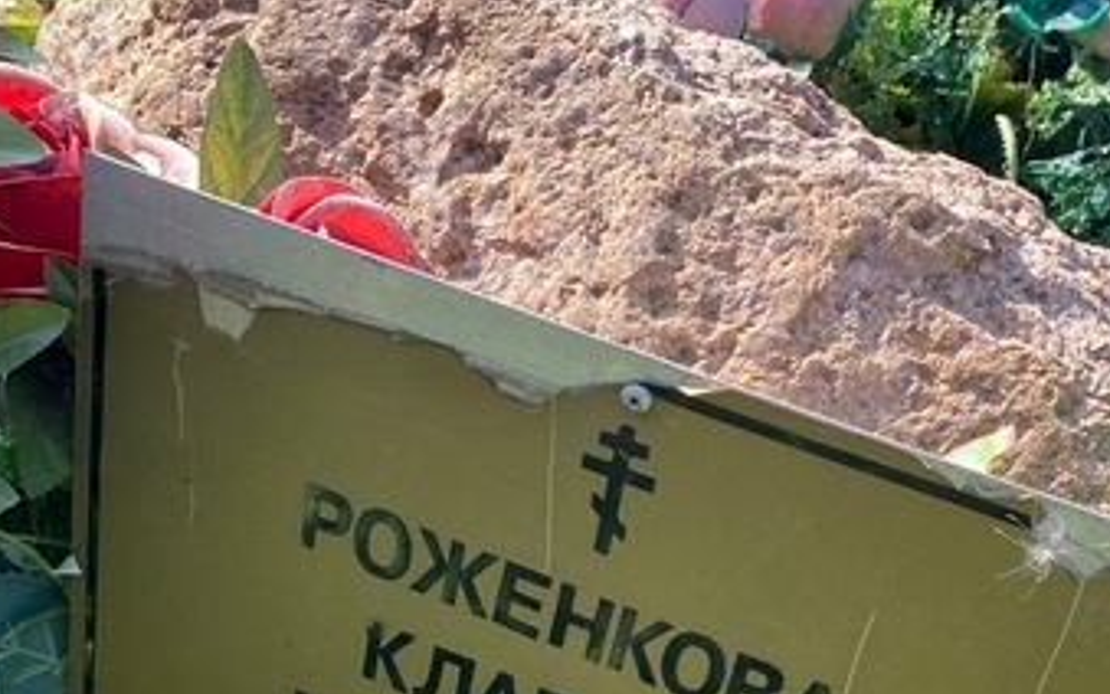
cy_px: 818
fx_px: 1967
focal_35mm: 65
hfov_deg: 31.5
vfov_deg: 19.0
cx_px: 534
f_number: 1.8
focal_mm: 4.25
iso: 32
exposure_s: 1/361
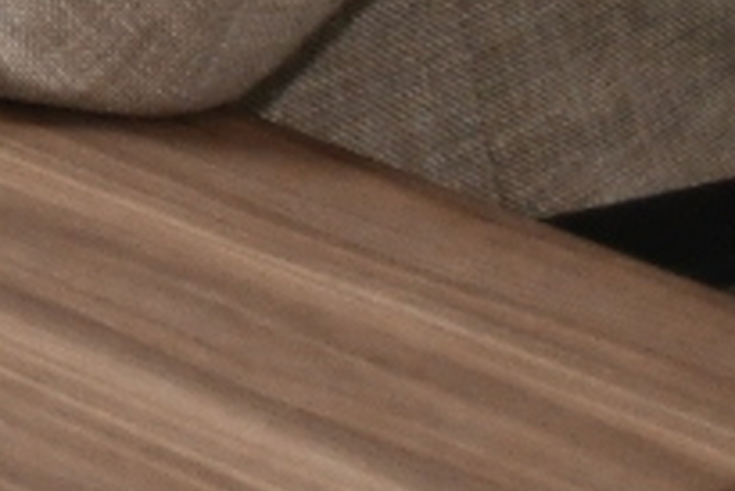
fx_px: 6456
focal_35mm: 316
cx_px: -1839
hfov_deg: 5.8
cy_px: -1222
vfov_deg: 4.1
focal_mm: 27
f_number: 4
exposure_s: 1/60
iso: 800
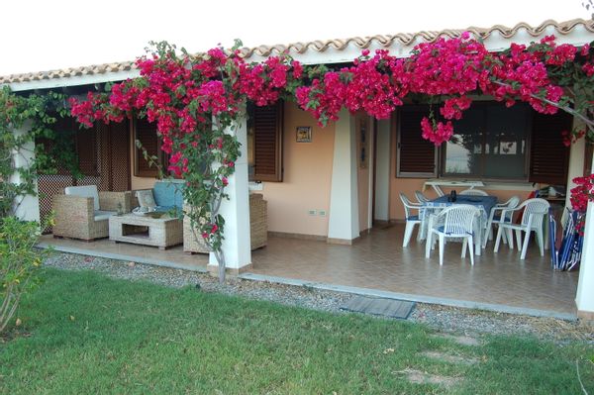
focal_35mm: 28
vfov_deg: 45.6
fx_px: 470
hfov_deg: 64.6
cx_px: 297
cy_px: 198
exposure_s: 1/30
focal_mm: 19
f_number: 7.1
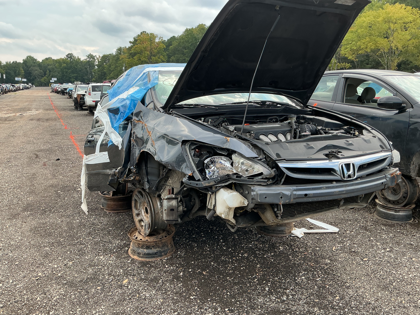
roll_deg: -3.0
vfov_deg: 48.2
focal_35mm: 29
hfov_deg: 61.7
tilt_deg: -9.3
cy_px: 158
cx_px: 210
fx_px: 352
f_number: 1.8
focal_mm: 3
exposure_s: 1/303
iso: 25
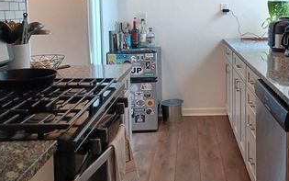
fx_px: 331
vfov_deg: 30.0
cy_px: 44
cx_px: 208
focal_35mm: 42
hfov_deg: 45.9
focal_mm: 4.6
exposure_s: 1/30
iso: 250
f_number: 1.8
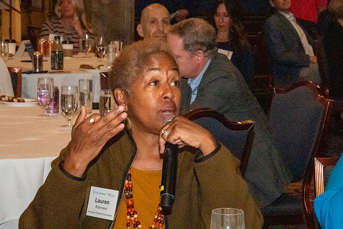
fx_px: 1172
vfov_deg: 11.2
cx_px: 172
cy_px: 114
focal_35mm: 123
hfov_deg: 16.6
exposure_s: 1/160
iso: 20000
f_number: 14
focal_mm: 82
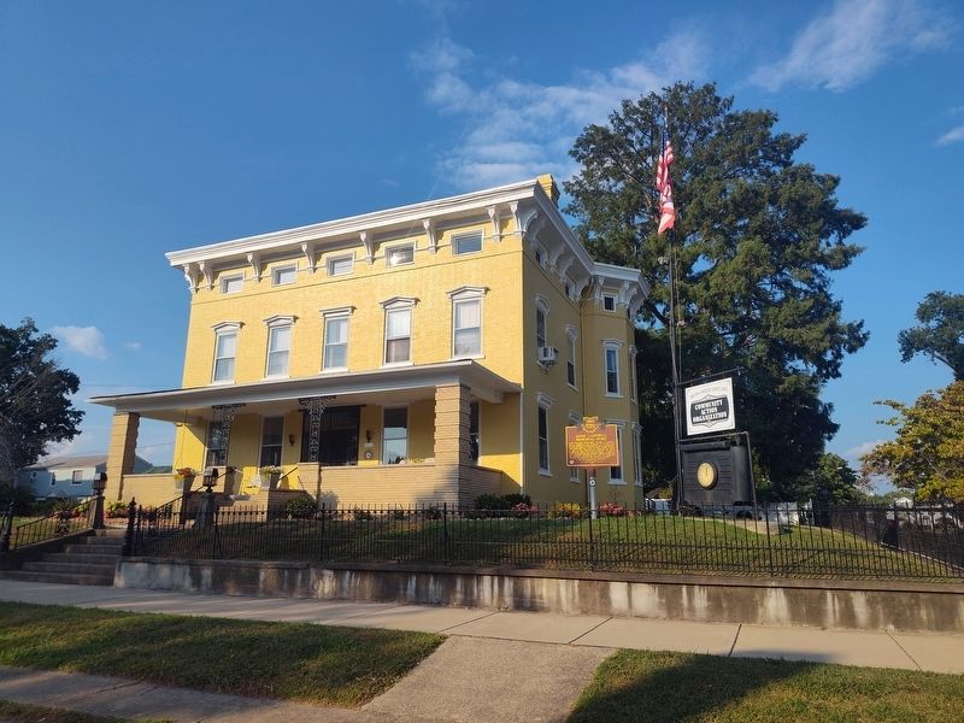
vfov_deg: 58.9
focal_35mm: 23
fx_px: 641
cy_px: 362
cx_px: 482
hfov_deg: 73.9
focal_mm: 5.56
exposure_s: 1/2118
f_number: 1.8
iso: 100
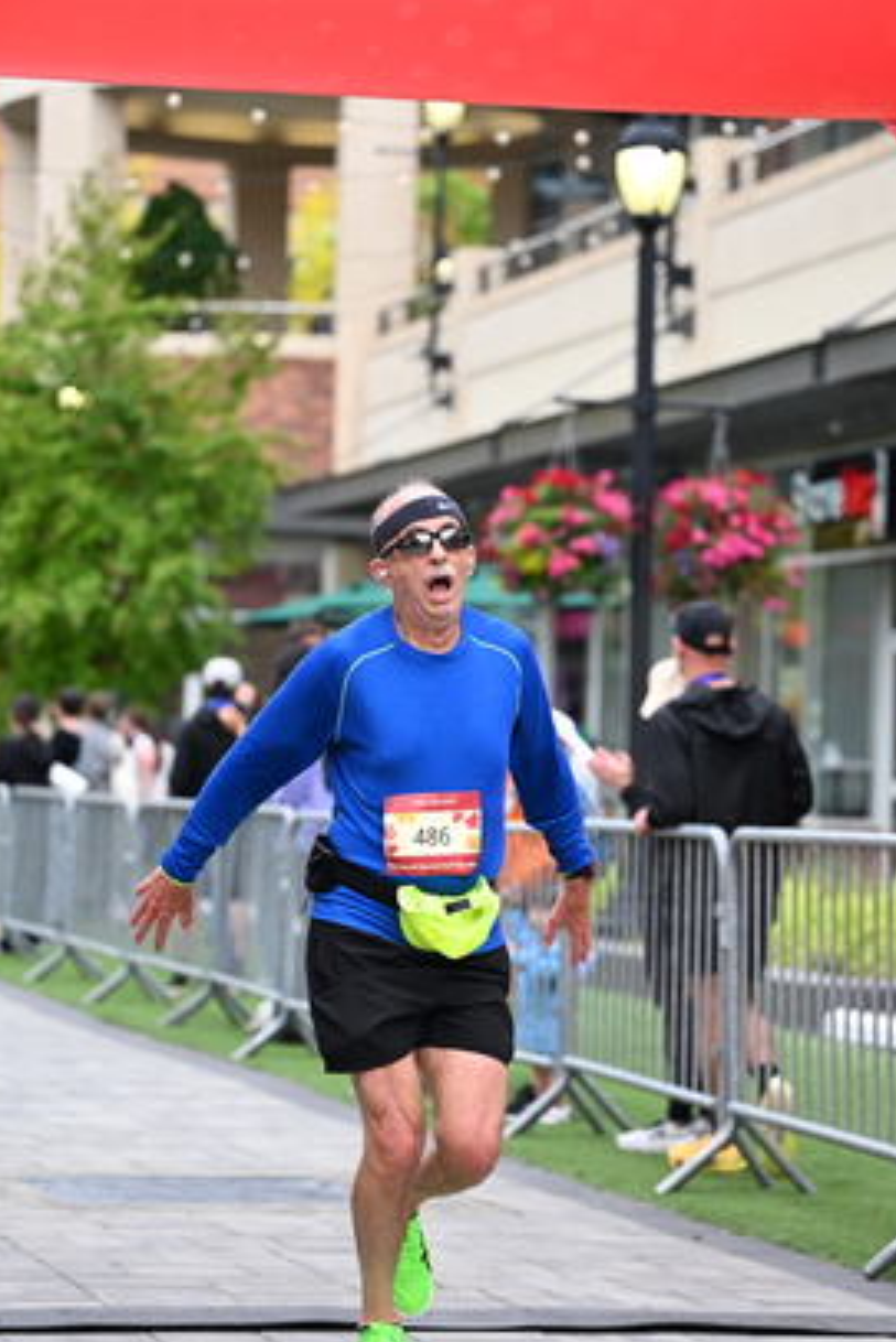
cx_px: 524
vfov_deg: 16.3
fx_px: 4700
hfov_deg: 10.9
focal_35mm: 126
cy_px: 638
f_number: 2.8
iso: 800
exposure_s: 1/2000
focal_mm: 93
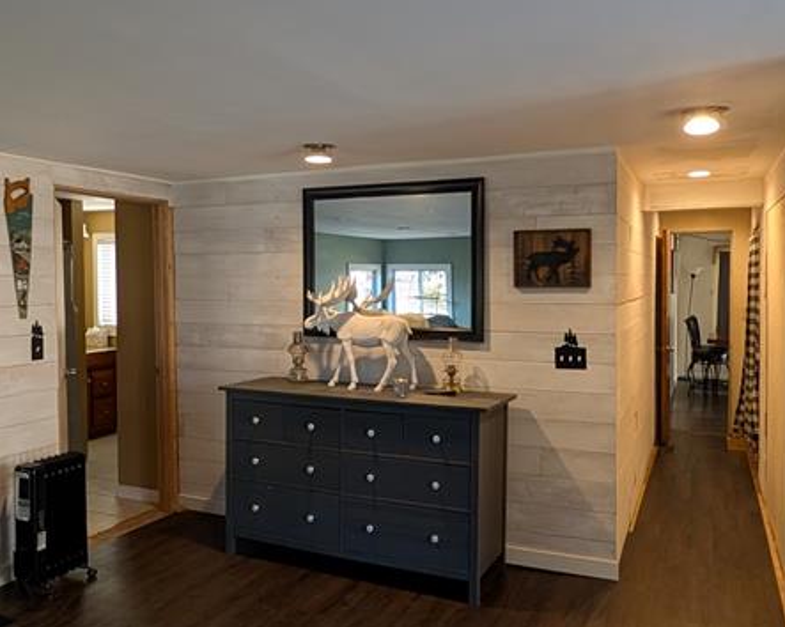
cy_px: 298
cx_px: 420
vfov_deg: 53.1
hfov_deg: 64.0
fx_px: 627
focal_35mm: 27
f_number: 1.7
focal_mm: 2.02
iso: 190
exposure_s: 1/120
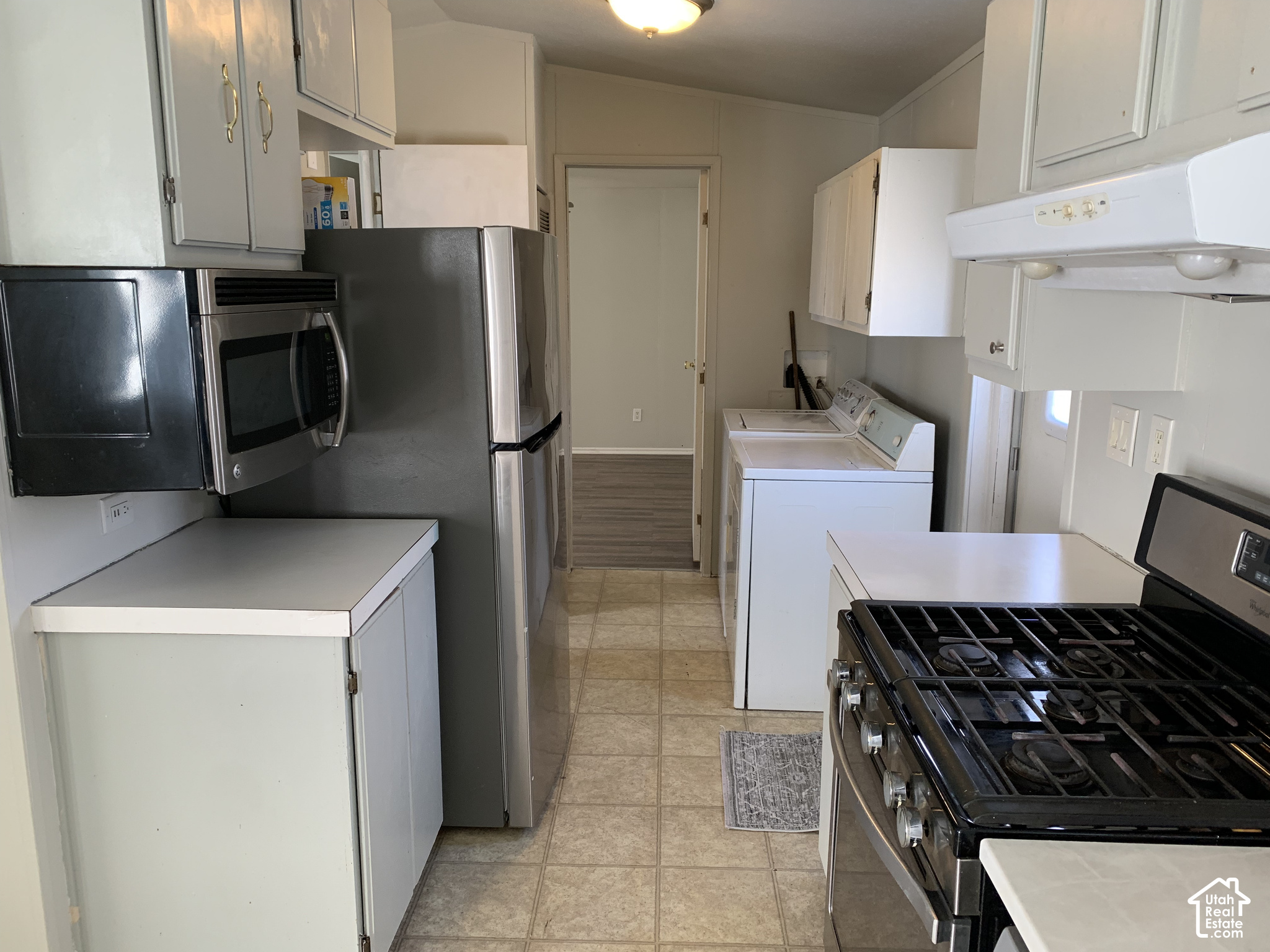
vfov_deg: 53.1
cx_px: 635
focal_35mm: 26
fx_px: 954
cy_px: 476
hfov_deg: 67.3
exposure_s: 1/88
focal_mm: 4.25
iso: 100
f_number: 1.8
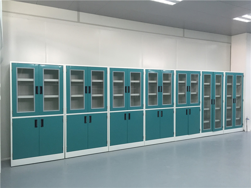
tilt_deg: -2.1
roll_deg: -1.2
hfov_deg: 61.7
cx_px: 126
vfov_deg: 48.2
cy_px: 94
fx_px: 210
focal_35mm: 29
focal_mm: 4.15
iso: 125
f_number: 2.2
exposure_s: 1/33
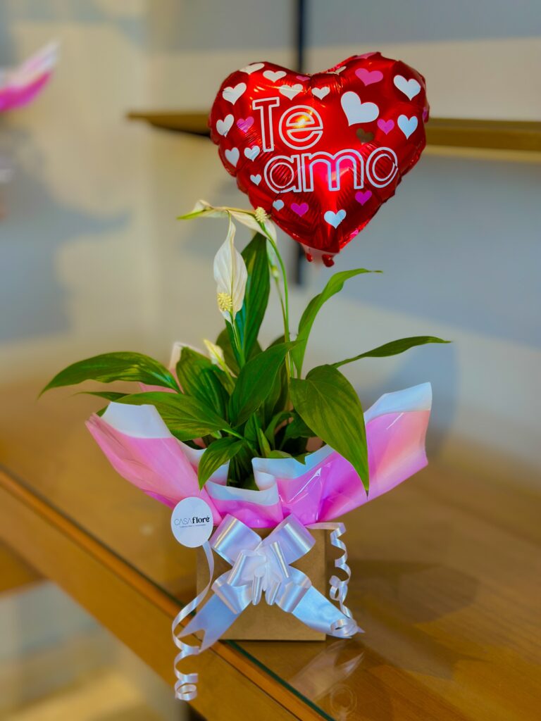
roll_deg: -0.8
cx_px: 270
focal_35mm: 48
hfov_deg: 30.3
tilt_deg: -14.9
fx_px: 1000
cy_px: 360
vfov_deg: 39.7
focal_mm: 6.86
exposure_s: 1/60
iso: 64
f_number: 1.78
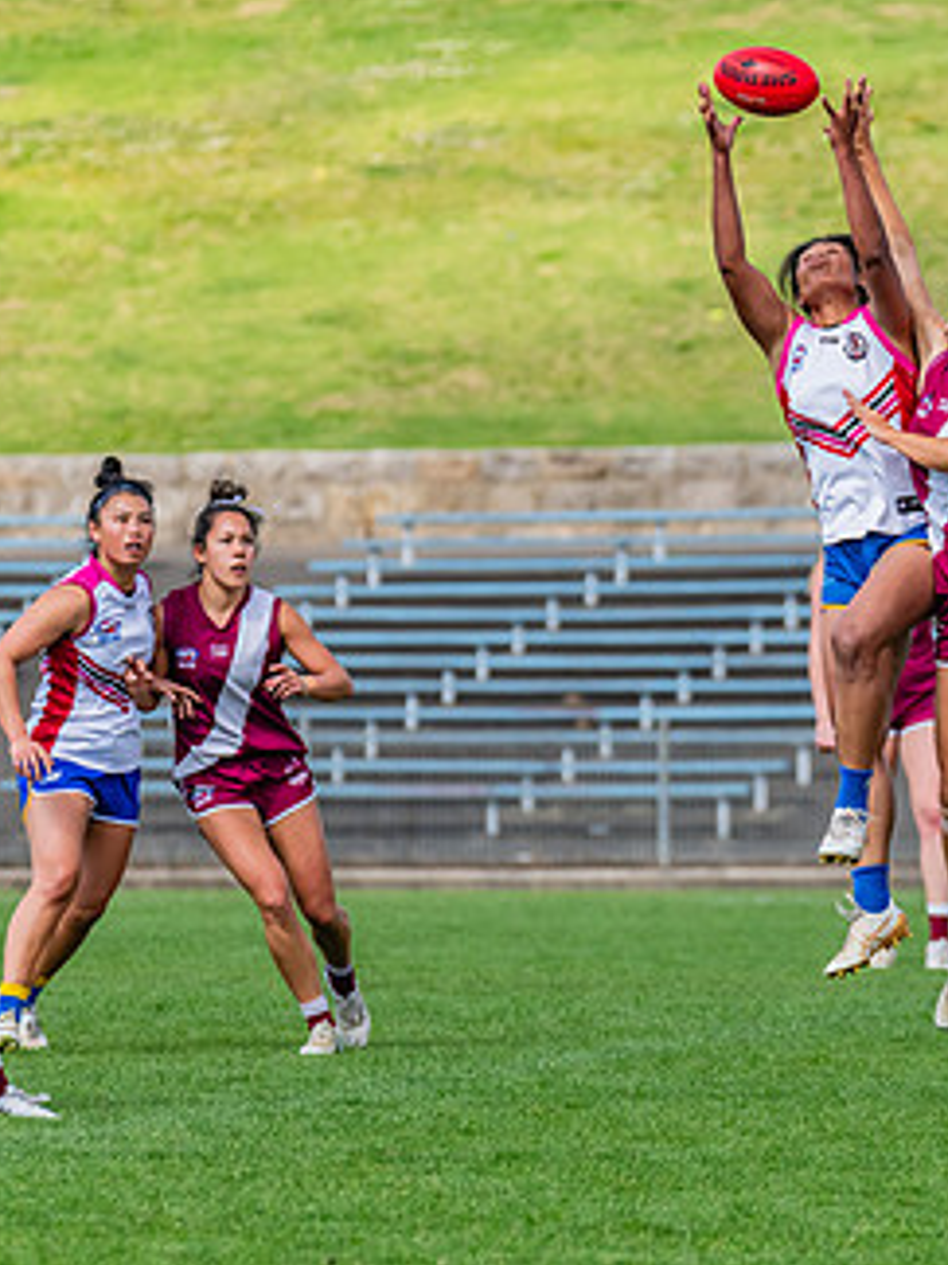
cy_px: 515
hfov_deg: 2.9
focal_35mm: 515
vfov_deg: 3.8
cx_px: 1000
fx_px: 18805
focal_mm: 290
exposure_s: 1/1600
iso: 800
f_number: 7.1
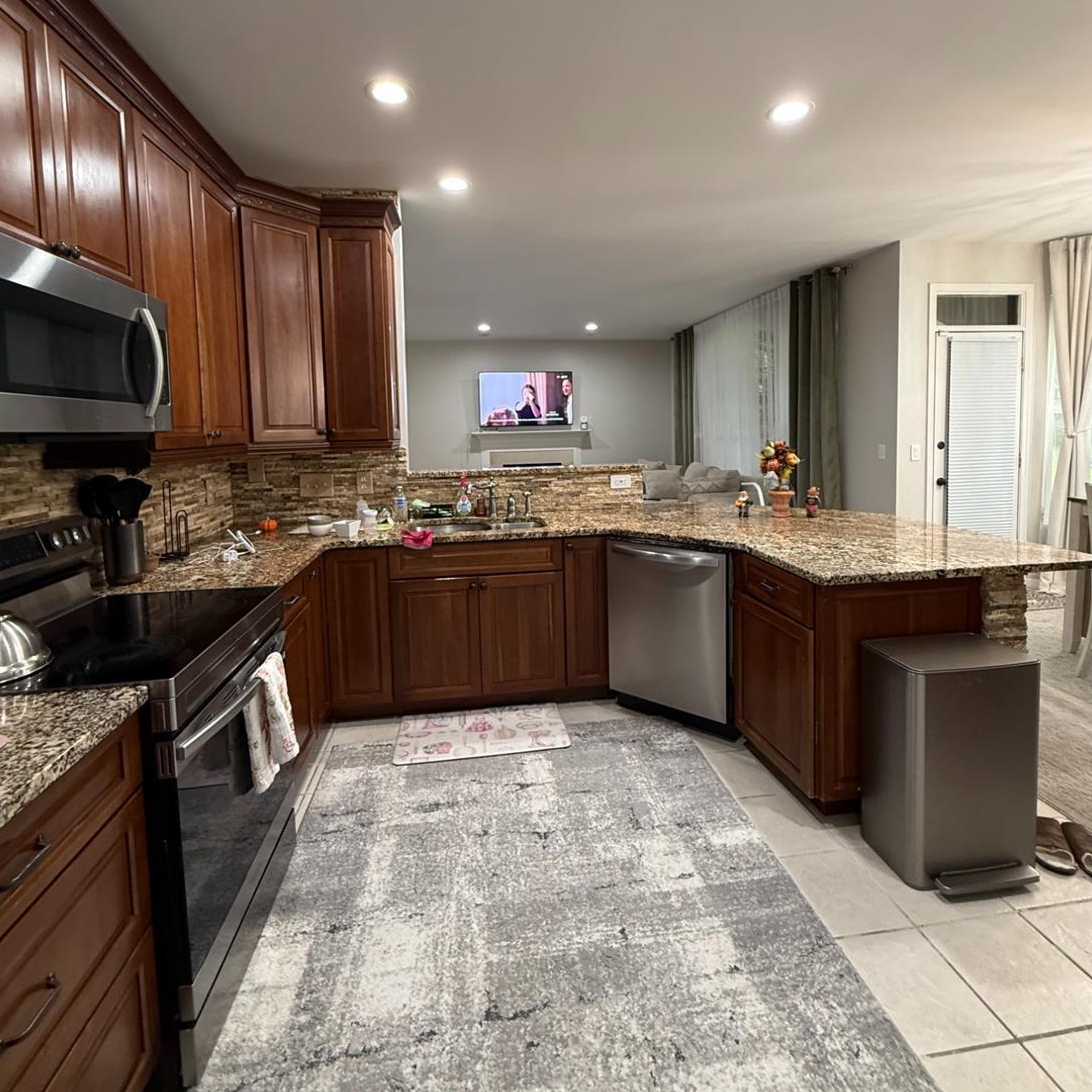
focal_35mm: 17
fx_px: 607
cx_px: 548
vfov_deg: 83.5
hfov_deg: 84.0
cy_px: 469
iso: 320
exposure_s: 1/60
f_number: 2.2
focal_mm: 2.22
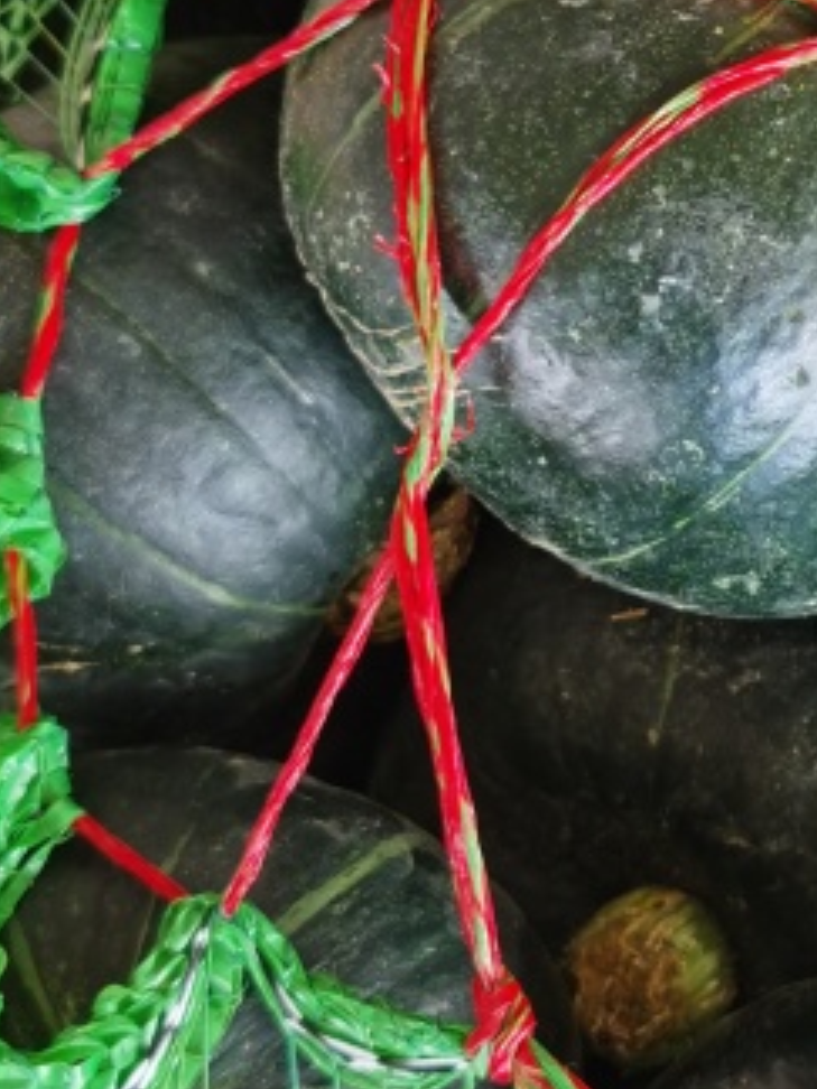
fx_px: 2801
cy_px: 392
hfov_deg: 16.2
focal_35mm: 89
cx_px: 857
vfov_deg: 21.9
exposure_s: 1/120
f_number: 1.6
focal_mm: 5.56
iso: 50
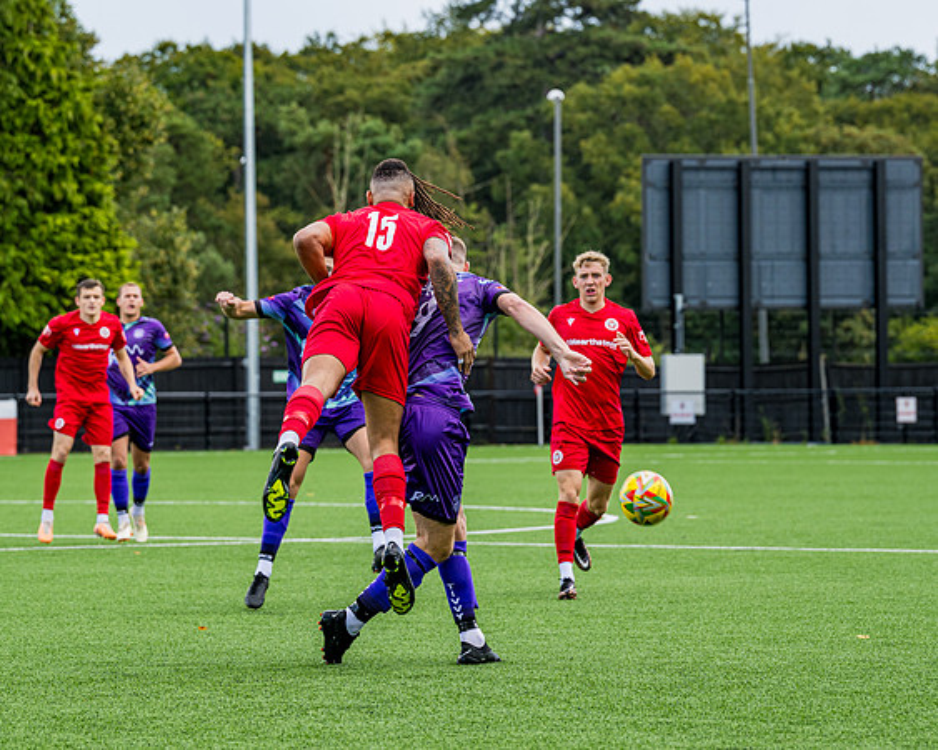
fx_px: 4850
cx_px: 411
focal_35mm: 175
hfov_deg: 11.0
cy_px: 304
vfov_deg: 8.8
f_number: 5
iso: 200
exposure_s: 1/640
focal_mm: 125
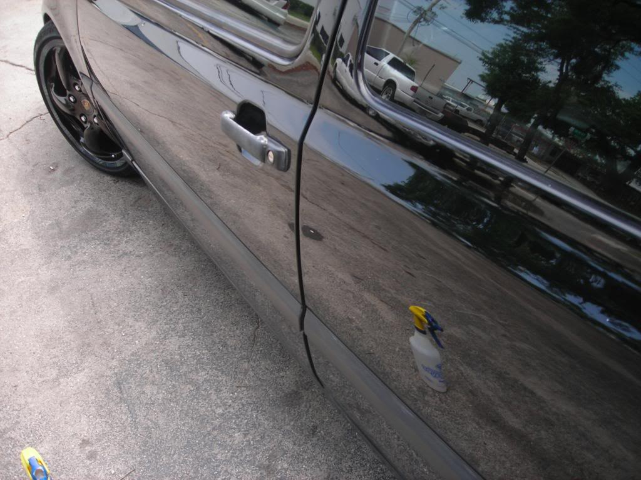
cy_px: 240
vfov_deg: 37.7
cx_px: 320
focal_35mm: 38
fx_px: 704
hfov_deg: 49.0
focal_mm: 6.3
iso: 50
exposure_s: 1/128
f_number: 3.2
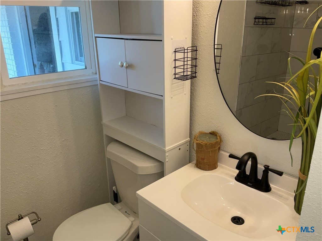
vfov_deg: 48.2
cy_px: 120
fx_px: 270
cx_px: 161
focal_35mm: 29
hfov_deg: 61.7
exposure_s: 1/120
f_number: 1.8
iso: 25
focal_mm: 3
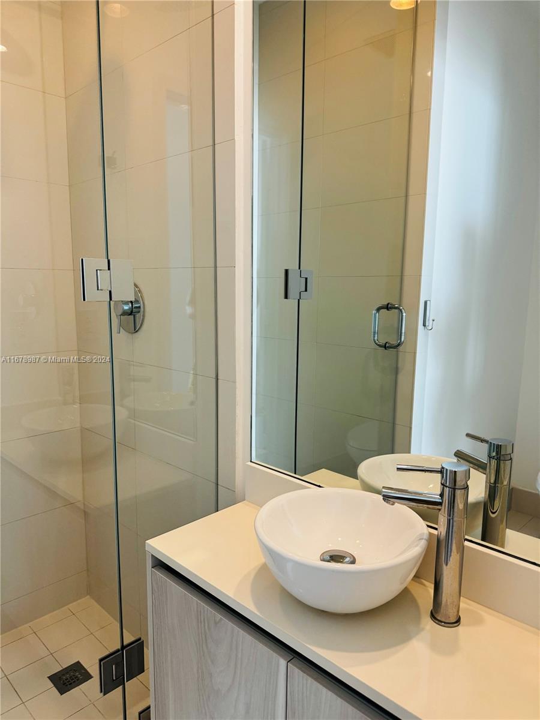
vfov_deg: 71.6
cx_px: 270
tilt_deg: -8.3
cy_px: 360
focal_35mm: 24
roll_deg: -1.5
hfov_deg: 56.8
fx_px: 499
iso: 200
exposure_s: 1/120
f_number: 1.78
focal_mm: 6.76
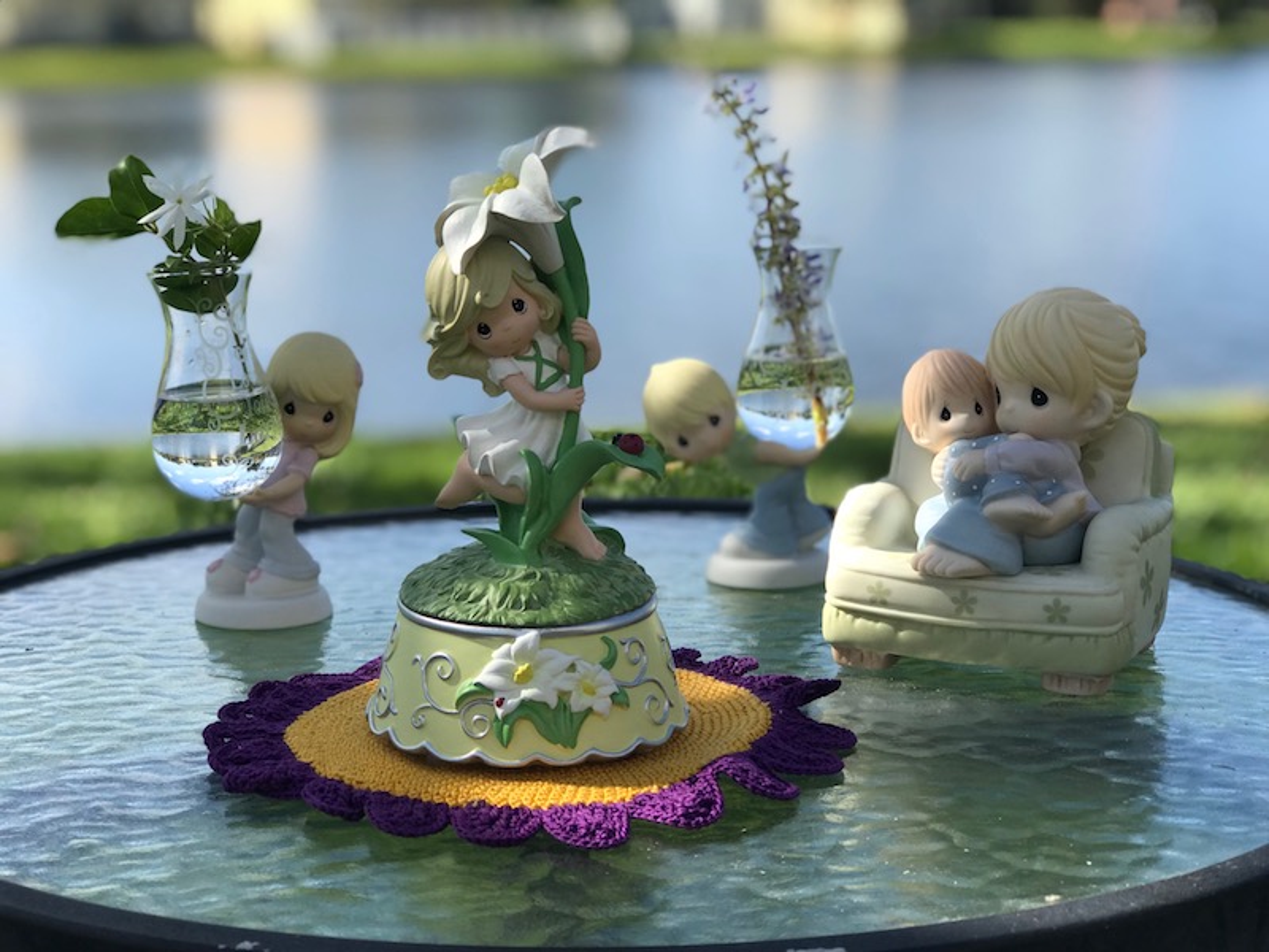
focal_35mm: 57
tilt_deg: -11.5
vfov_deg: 25.7
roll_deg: +1.8
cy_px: 476
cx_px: 634
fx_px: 2090
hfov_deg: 33.8
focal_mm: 6.6
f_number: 2.8
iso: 20
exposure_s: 1/556
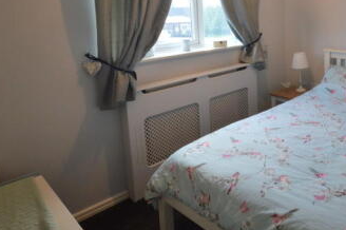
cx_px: 272
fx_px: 288
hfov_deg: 57.8
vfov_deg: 41.7
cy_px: 47
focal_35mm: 30
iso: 800
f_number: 18
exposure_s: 1/6
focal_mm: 10
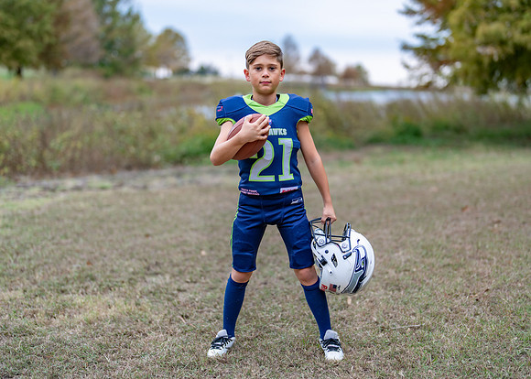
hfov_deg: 33.6
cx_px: 271
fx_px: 878
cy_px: 184
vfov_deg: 24.3
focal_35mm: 58
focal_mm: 50
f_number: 1.2
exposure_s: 1/500
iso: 100
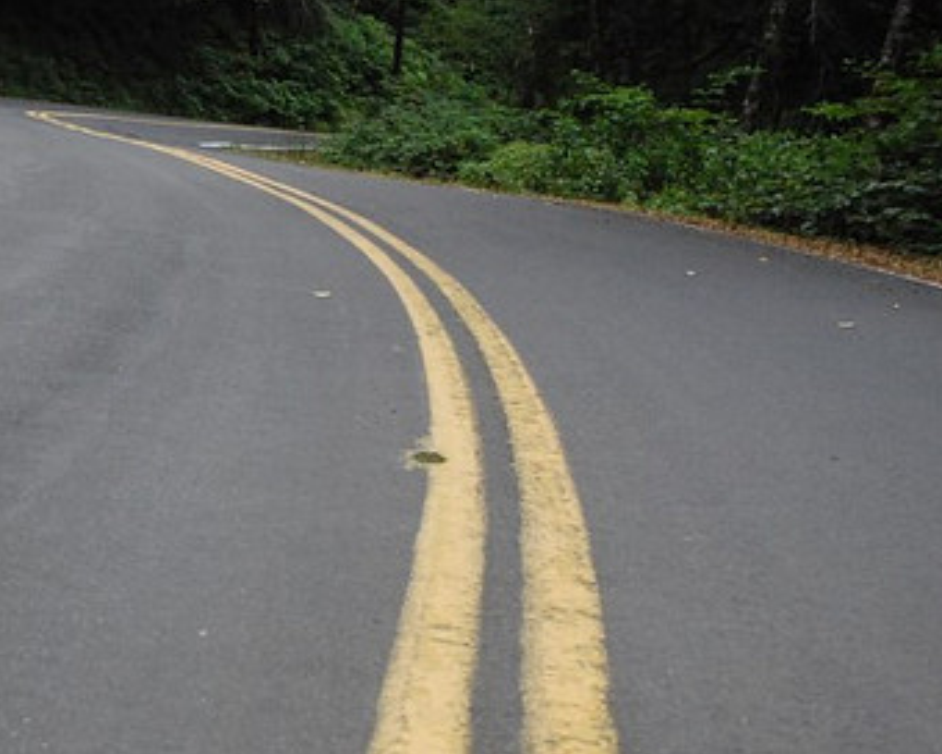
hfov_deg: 24.7
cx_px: 335
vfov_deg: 19.9
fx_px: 2147
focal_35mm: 77
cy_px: 373
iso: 1600
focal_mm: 32
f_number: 4.2
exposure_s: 1/400
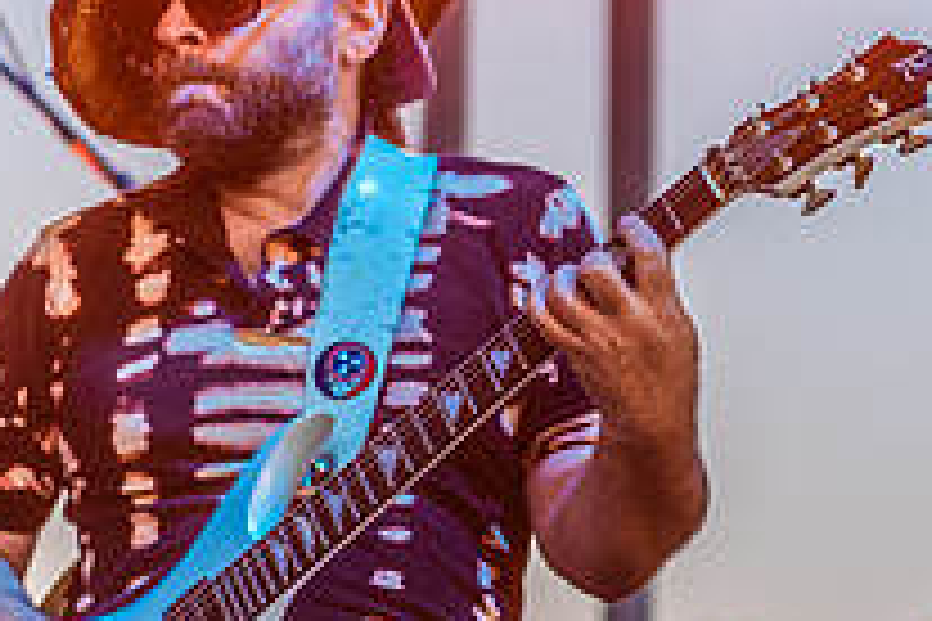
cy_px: 322
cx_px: 702
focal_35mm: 196
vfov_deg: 7.0
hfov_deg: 10.5
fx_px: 5074
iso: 1100
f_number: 2.8
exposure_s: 1/400
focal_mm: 70
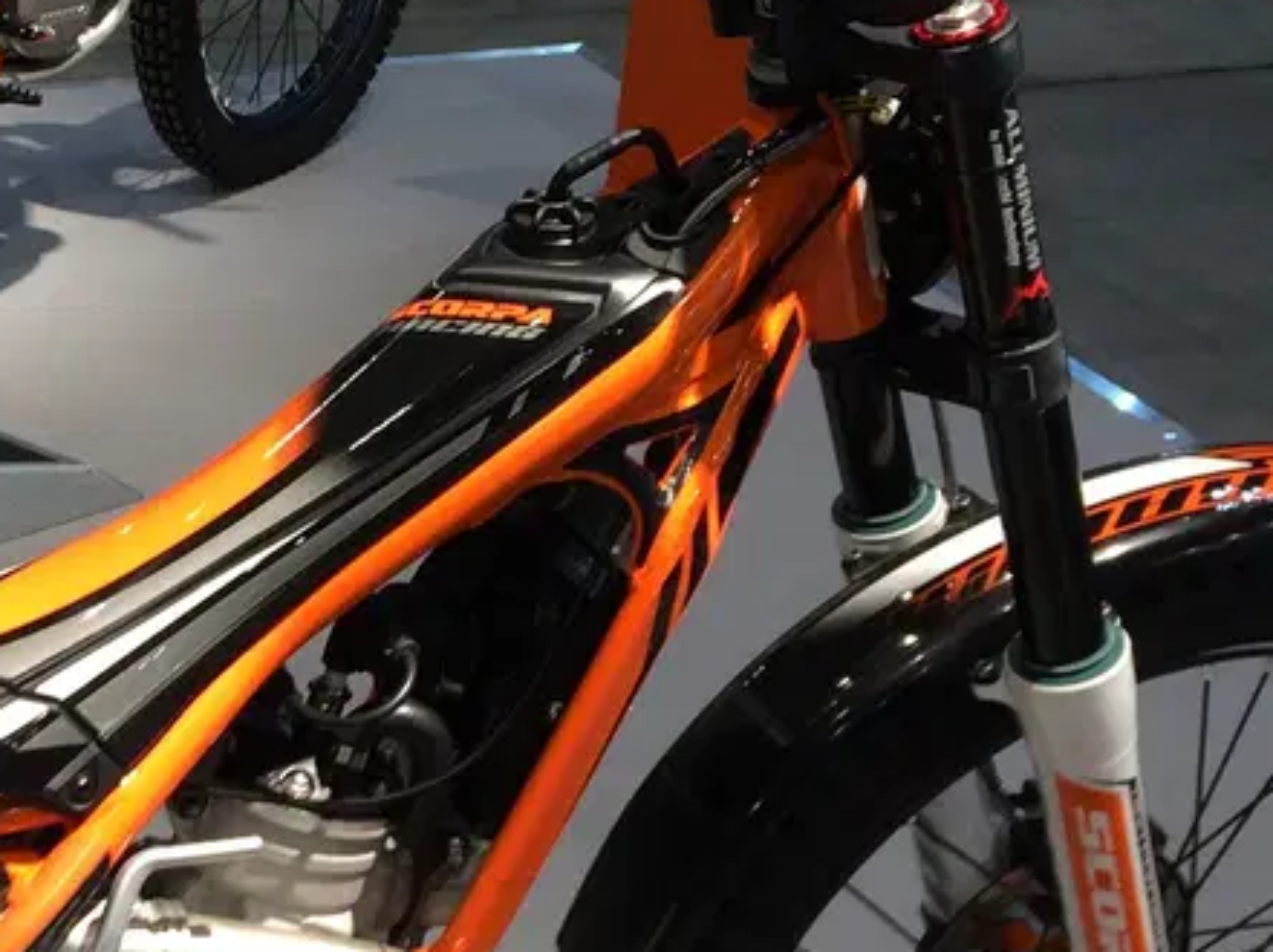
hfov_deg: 23.2
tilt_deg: -32.3
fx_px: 2903
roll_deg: -0.1
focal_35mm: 79
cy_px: 770
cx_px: -130
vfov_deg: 18.5
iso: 50
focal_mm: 4.15
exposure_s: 1/100
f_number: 2.2
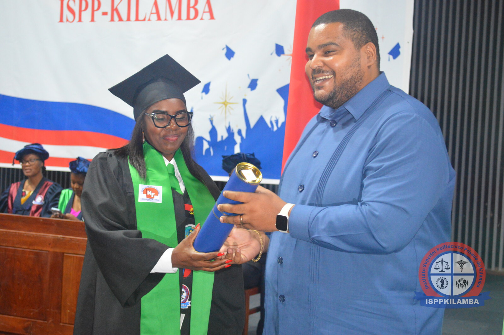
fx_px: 881
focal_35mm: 63
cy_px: 168
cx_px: 252
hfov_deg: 31.9
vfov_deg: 21.5
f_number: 5.3
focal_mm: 42
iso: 2500
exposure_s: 1/60
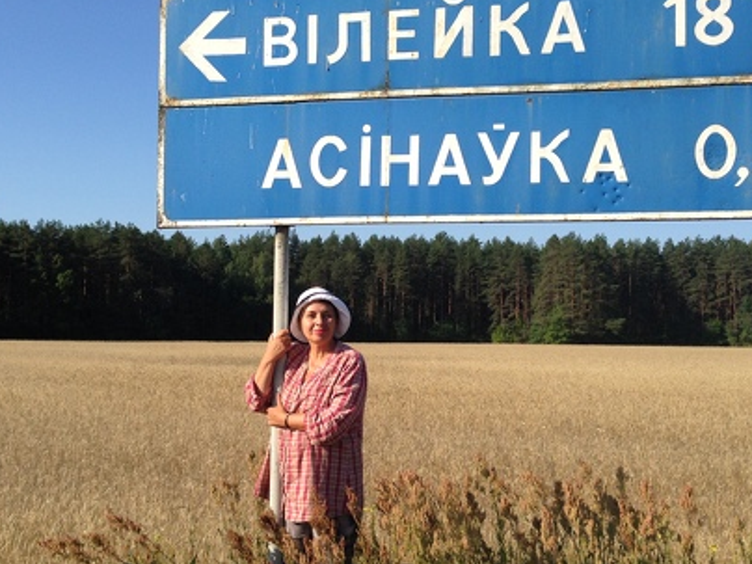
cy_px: 279
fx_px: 1064
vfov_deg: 29.7
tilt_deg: +1.3
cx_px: 356
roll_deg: -2.7
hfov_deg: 38.9
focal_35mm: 49
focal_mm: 4.12
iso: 50
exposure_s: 1/1550
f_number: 2.4
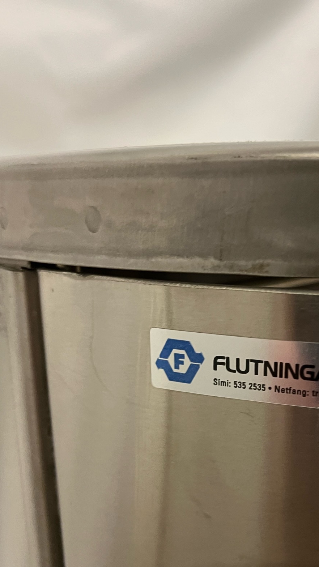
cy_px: 359
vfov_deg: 53.3
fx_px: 556
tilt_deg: -17.3
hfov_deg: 31.3
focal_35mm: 37
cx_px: 245
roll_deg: +1.2
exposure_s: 1/50
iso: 250
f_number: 1.6
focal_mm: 5.1
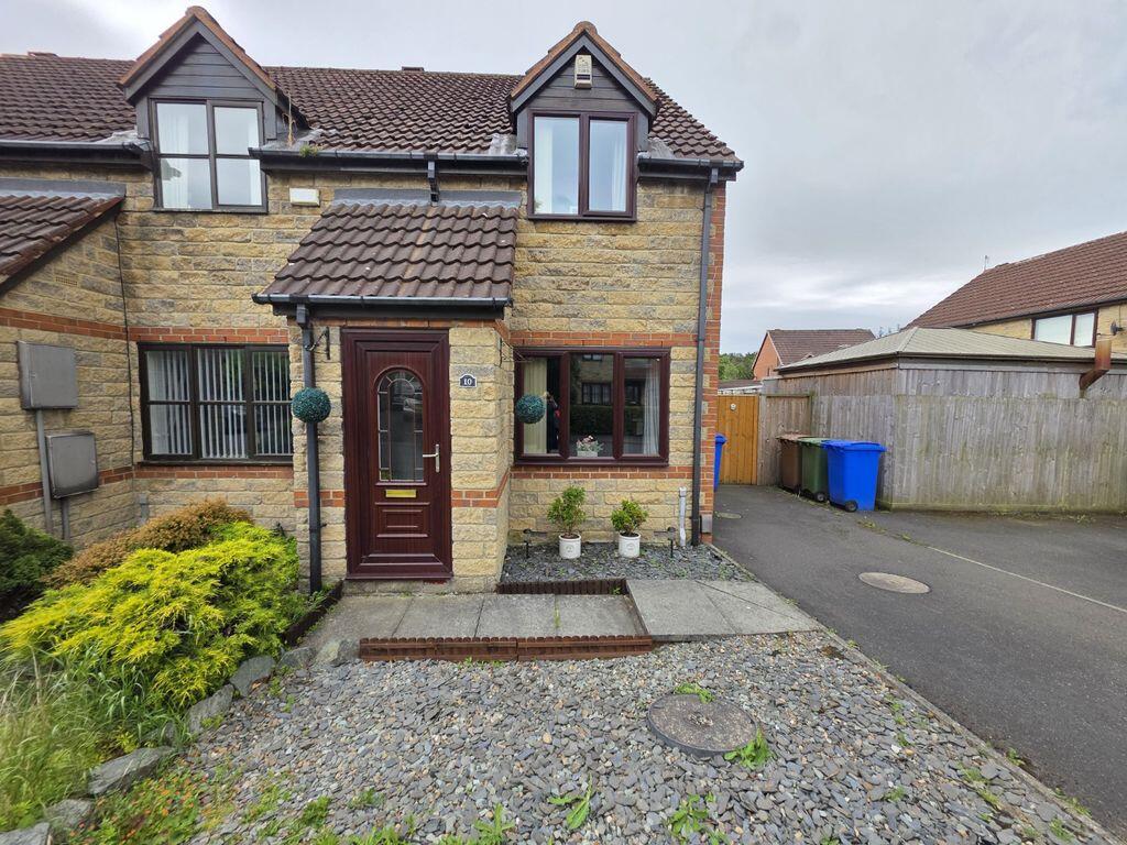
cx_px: 564
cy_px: 422
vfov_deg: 89.9
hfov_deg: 106.2
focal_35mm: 13
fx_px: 423
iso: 40
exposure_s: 1/786
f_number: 1.9
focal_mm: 2.2
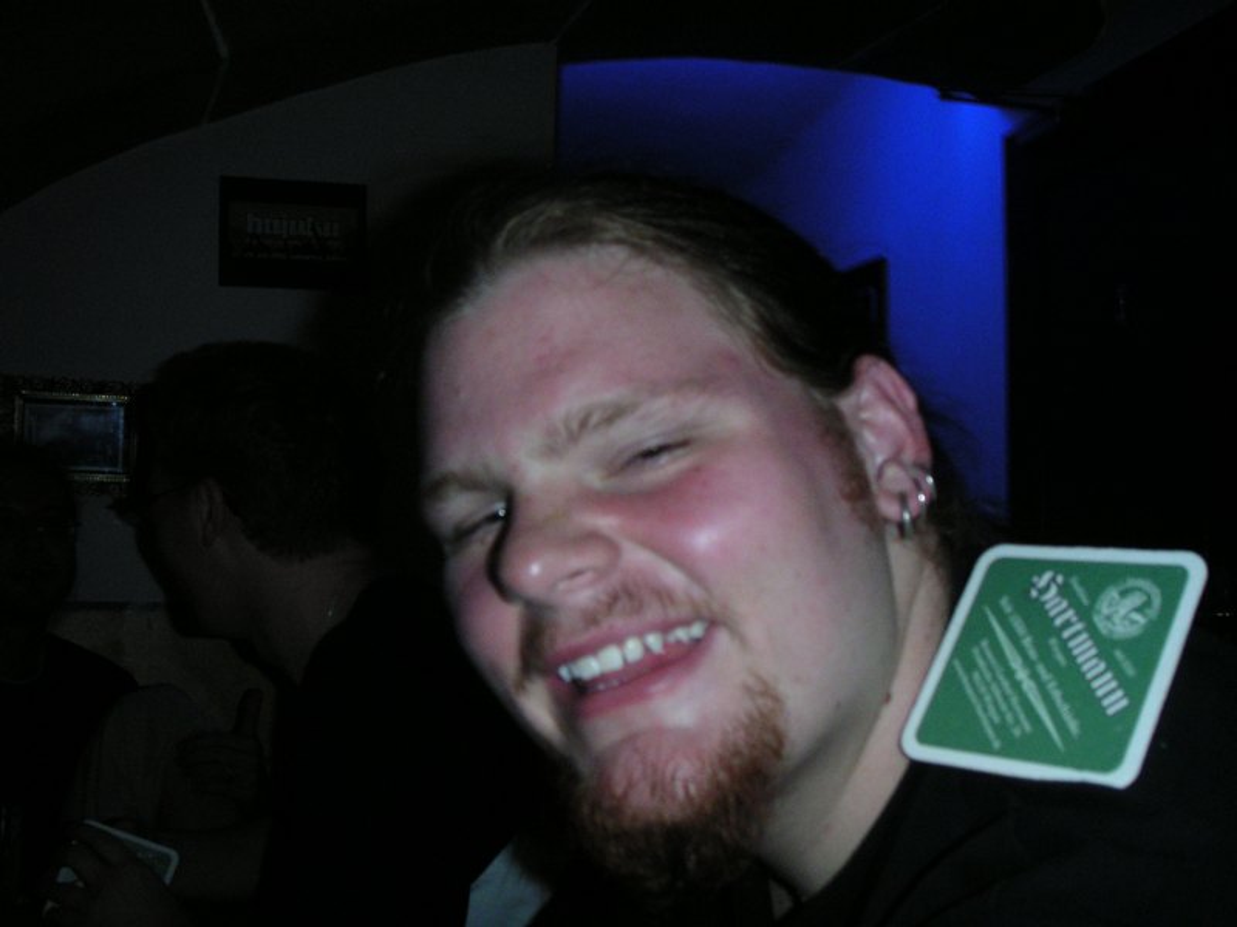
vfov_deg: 37.7
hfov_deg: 49.0
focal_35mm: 38
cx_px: 618
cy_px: 464
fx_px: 1358
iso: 160
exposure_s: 1/45
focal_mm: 6
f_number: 2.8
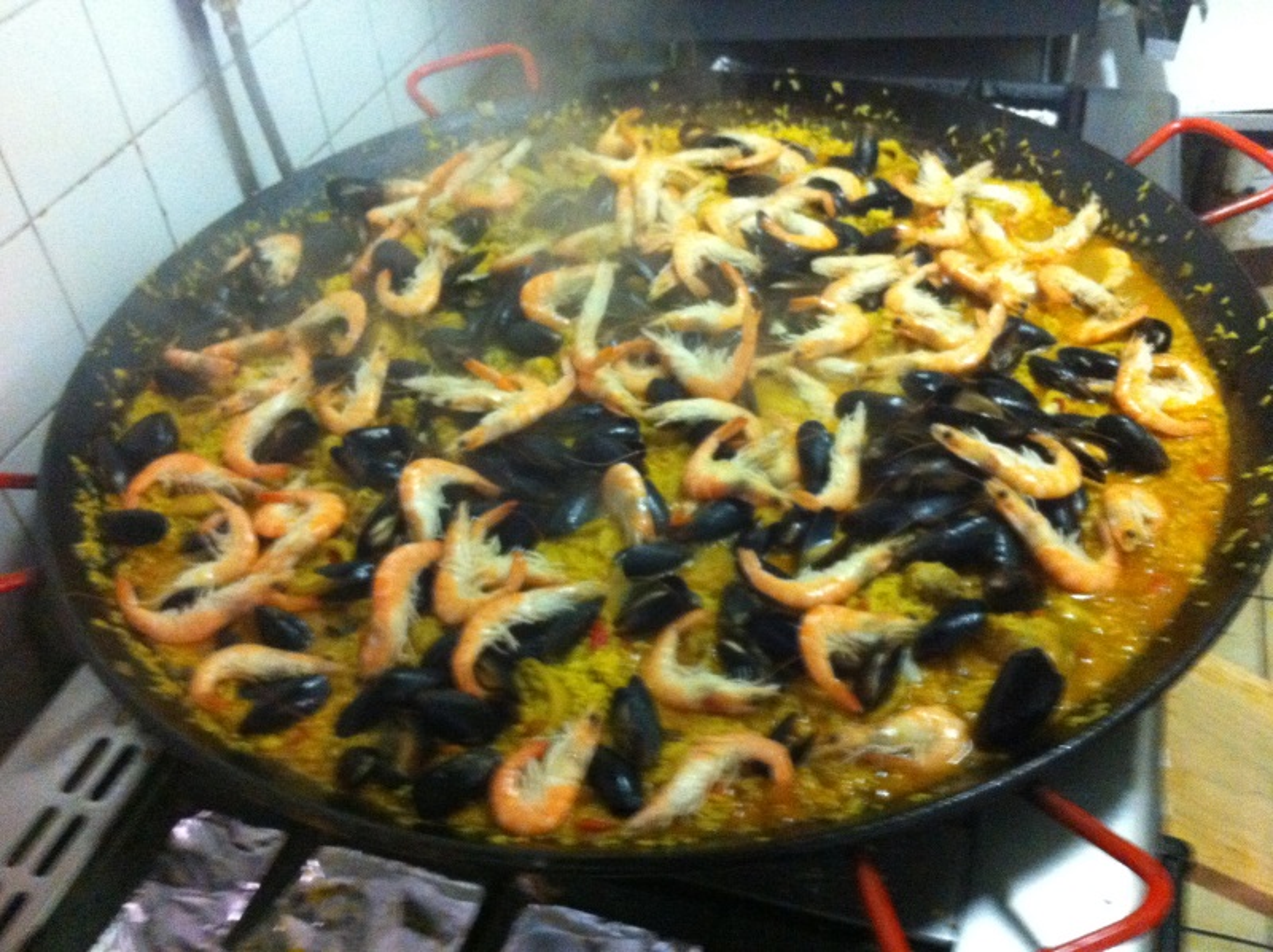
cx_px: 636
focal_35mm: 35
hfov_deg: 52.7
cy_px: 476
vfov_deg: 40.6
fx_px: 1286
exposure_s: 1/15
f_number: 2.8
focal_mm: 3.85
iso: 1000
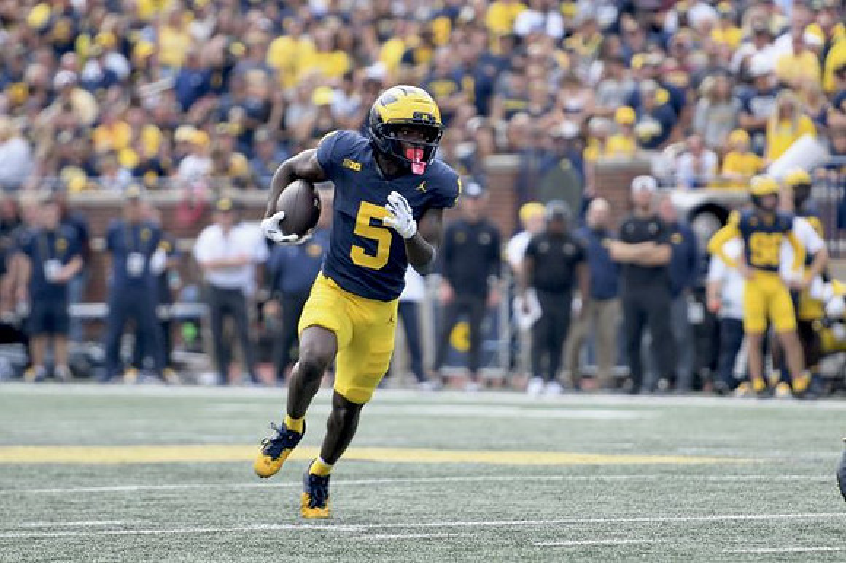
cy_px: 282
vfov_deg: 4.6
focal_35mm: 300
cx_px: 423
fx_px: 7046
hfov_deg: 6.9
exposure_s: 1/1600
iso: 250
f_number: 2.8
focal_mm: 200
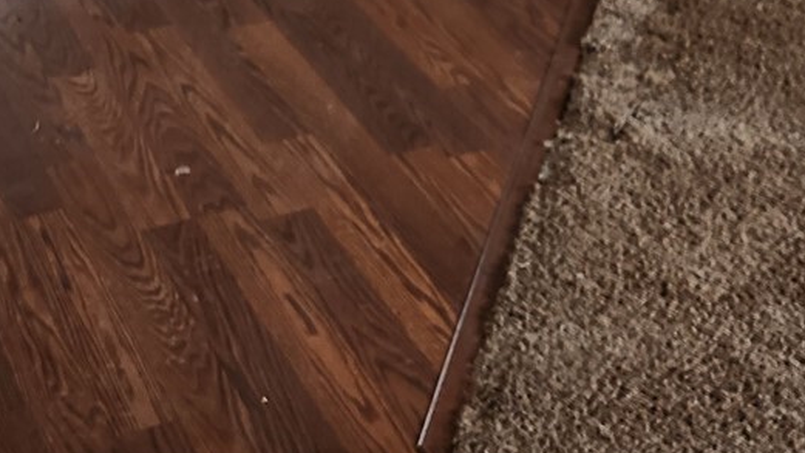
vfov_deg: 13.7
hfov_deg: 26.8
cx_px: 117
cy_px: -405
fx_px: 1644
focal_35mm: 77
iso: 160
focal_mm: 5.4
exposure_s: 1/120
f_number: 1.8
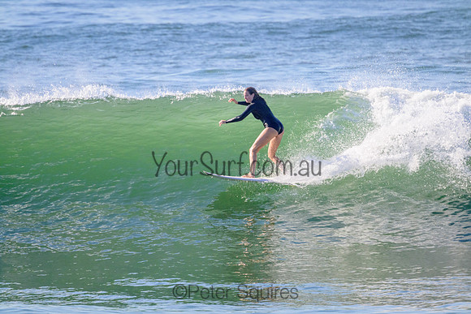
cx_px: 236
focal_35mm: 800
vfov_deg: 1.7
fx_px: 10469
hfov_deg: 2.6
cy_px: 157
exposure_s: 1/2000
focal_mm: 800
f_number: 11
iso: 1600
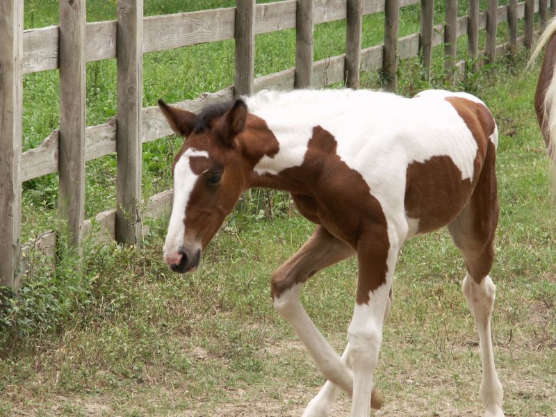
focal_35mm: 165
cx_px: 278
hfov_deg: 12.0
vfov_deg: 9.0
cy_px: 208
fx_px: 2650
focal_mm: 27.07
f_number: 5.6
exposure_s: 1/100
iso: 50
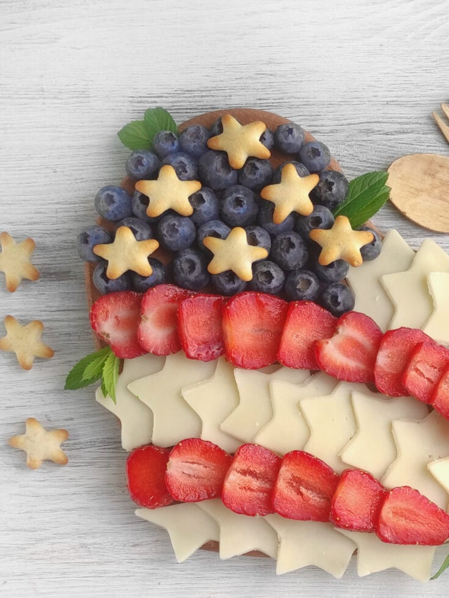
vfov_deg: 69.4
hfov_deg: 54.9
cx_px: 224
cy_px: 299
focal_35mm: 25
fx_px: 432
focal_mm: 5.4
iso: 79
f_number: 1.9
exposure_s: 1/120
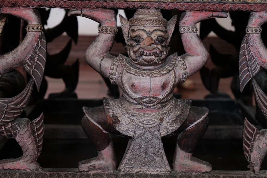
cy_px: 89
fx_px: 616
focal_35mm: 83
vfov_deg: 16.5
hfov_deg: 24.5
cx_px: 134
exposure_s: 1/27
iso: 800
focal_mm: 55
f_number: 4
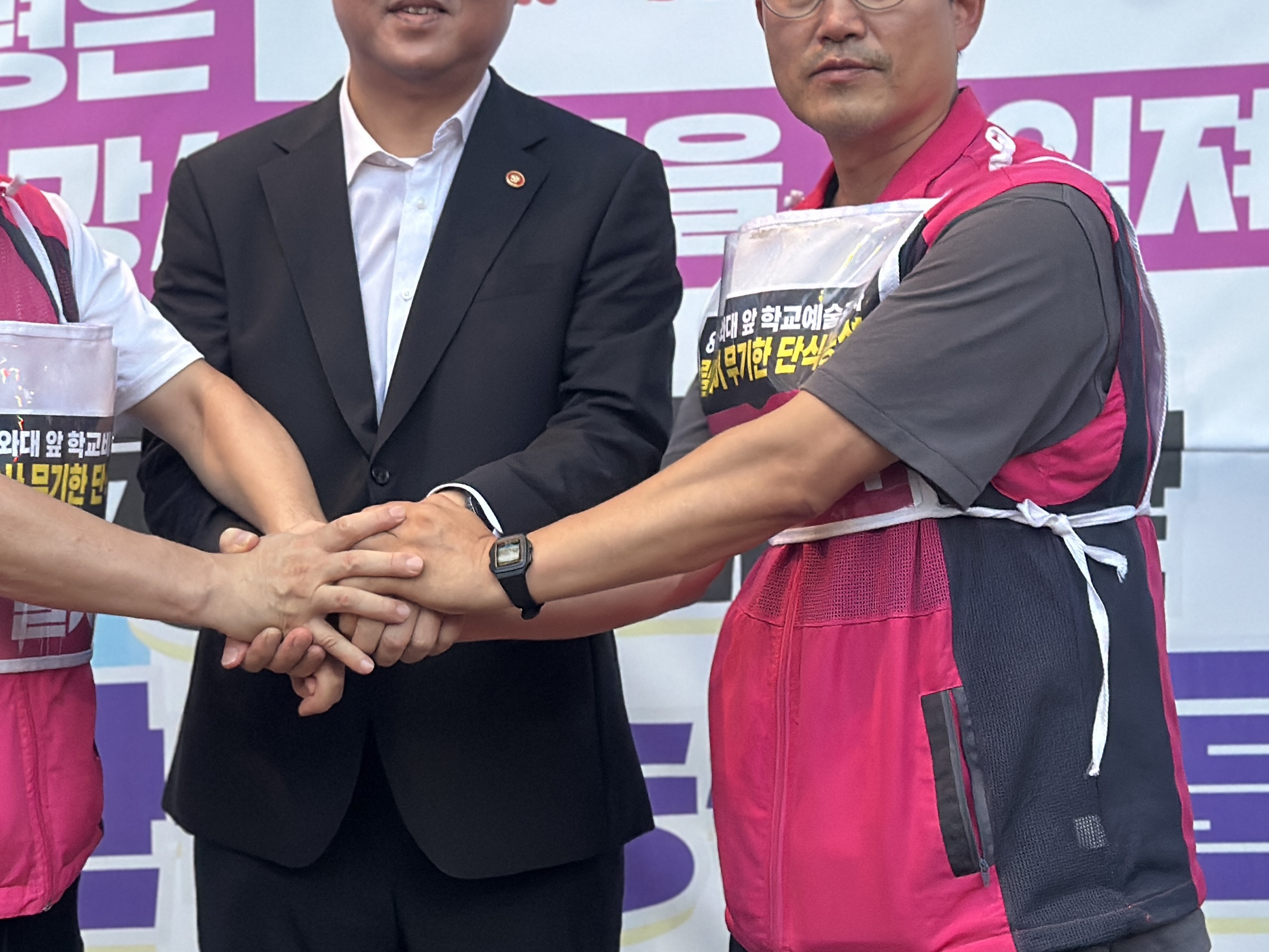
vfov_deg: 18.1
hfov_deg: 23.9
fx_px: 2970
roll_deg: +0.2
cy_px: 240
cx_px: 344
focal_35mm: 81
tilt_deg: -1.3
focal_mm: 6.86
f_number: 1.78
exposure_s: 1/40
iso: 400
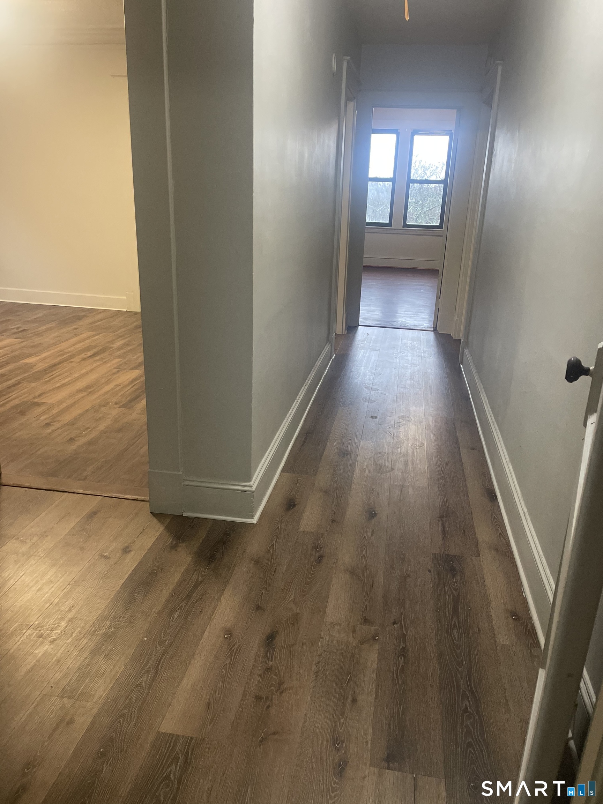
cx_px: 302
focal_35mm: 26
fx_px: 604
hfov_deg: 53.1
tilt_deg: -17.5
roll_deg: -0.7
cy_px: 402
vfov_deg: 67.3
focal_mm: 4.2
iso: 400
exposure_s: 1/60
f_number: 1.6
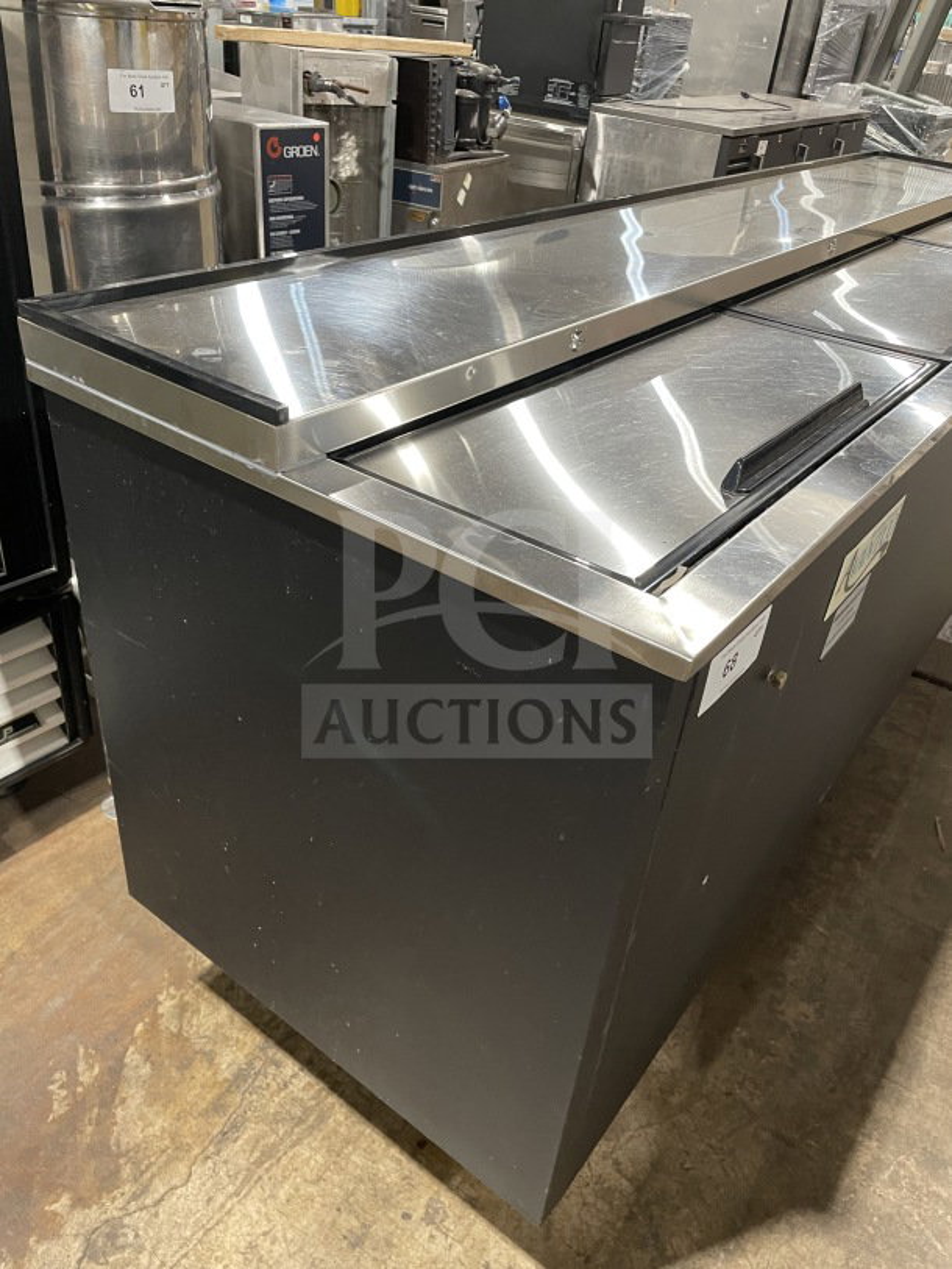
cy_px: 634
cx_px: 476
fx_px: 953
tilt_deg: -31.5
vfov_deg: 67.3
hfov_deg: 53.1
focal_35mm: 26
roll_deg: -5.3
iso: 320
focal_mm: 4.2
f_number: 1.6
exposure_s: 1/60
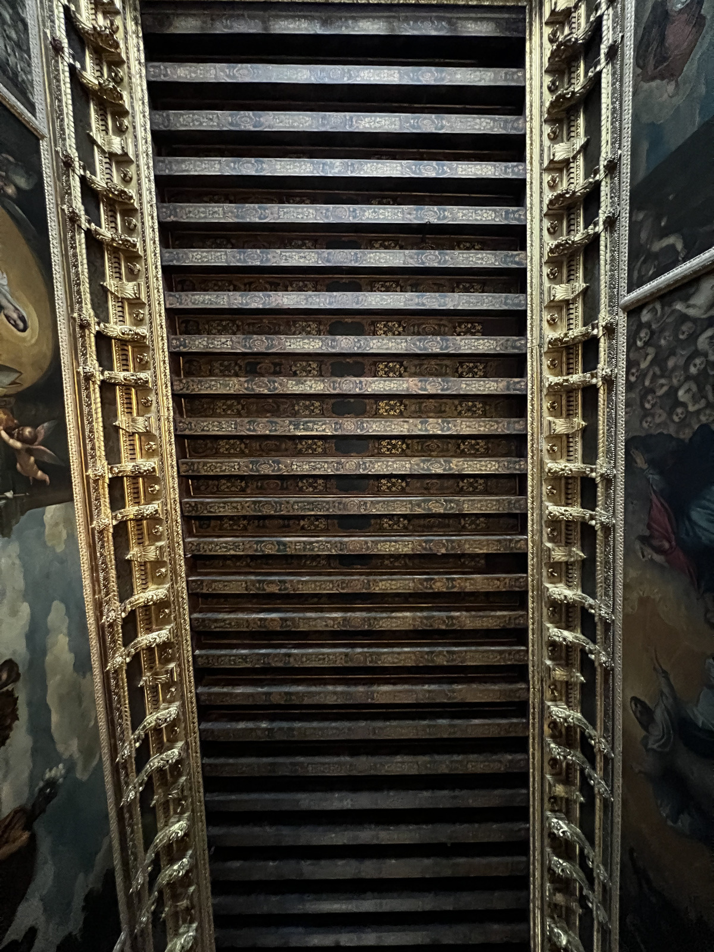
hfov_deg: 89.9
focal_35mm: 13
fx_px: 358
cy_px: 476
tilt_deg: +85.1
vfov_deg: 106.2
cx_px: 357
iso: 1600
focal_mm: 1.57
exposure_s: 1/25
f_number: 1.8
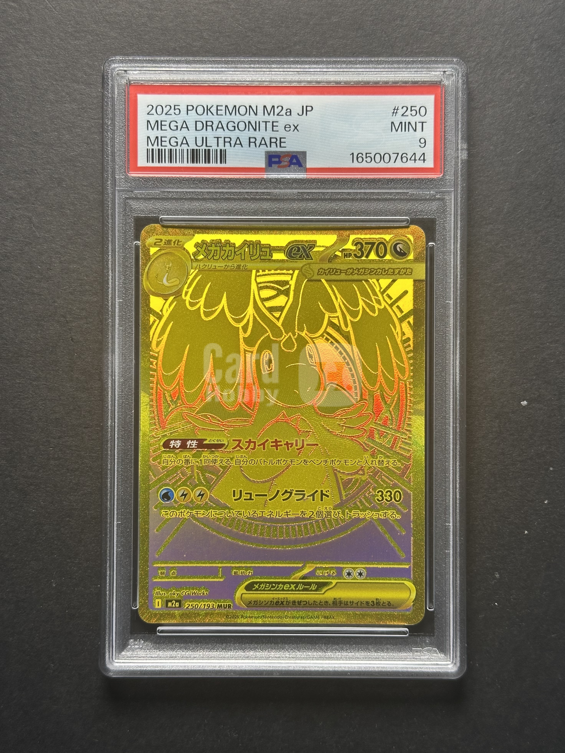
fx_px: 1045
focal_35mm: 48
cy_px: 376
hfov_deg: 30.3
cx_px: 282
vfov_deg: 39.7
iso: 40
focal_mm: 6.86
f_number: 1.78
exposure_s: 1/110
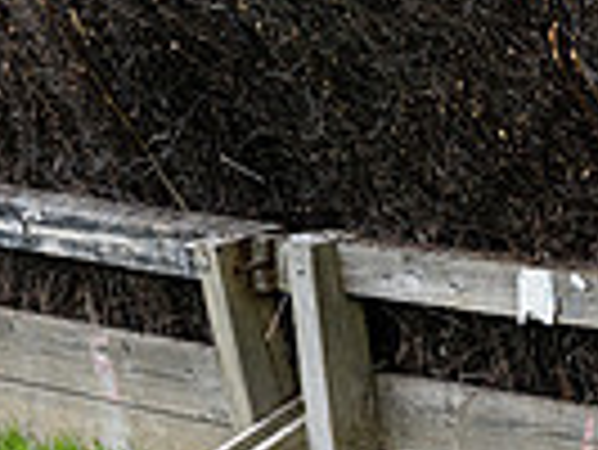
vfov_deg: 4.0
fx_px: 6432
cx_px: -136
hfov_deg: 5.3
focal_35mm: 372
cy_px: -109
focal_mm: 70
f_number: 2.8
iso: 400
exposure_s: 1/2000
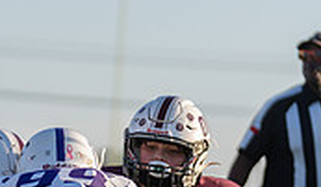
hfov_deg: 4.4
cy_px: 291
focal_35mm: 486
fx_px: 4175
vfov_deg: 2.6
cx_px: -134
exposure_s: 1/1250
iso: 160
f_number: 2.8
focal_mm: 130
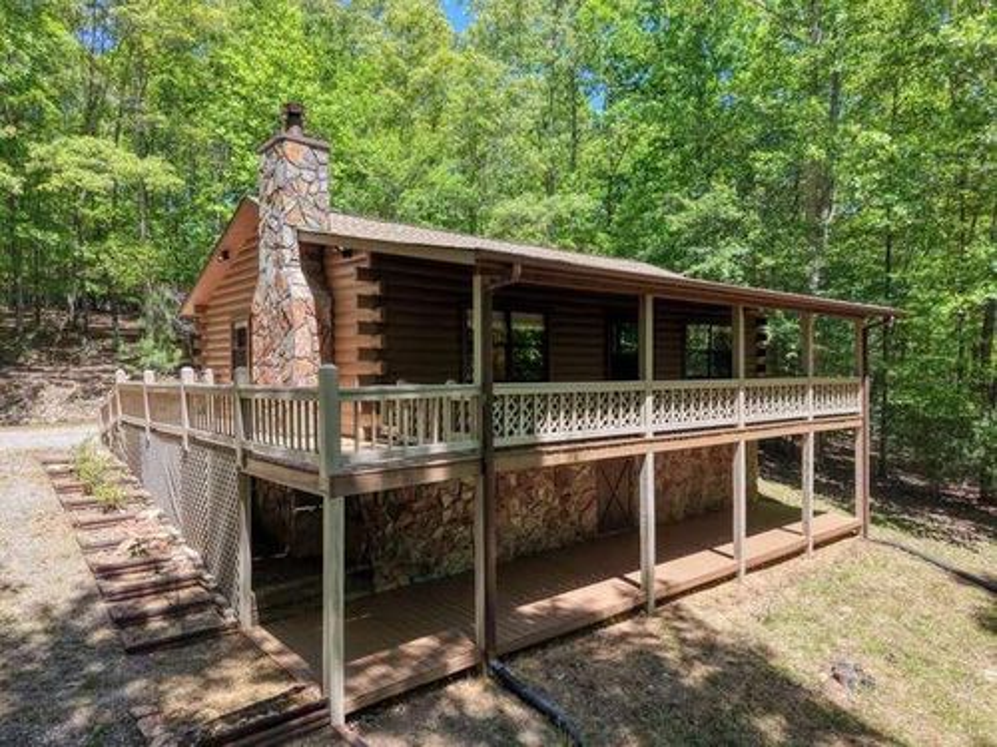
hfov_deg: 71.6
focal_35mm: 24
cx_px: 498
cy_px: 374
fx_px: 691
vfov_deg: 56.8
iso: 280
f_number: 1.8
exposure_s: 1/4000
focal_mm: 8.67
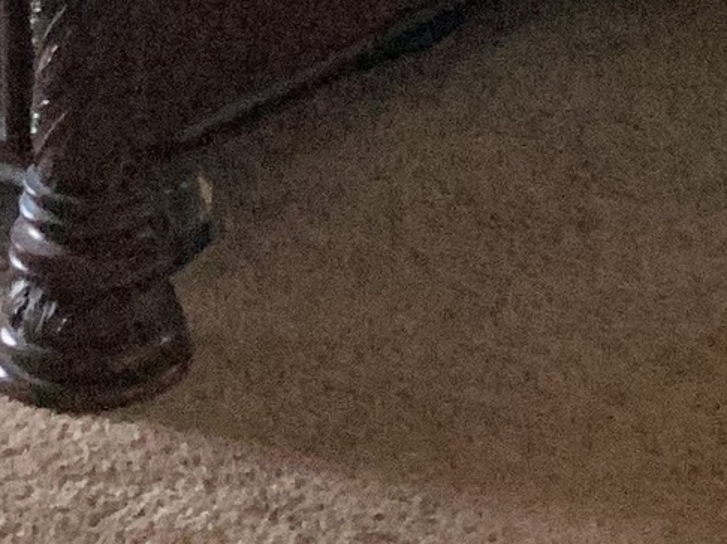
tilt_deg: -7.4
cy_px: -892
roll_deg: +0.0
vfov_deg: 8.8
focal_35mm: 147
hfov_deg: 13.4
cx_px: 317
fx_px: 3086
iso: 320
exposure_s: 1/60
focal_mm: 3.3
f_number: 2.4
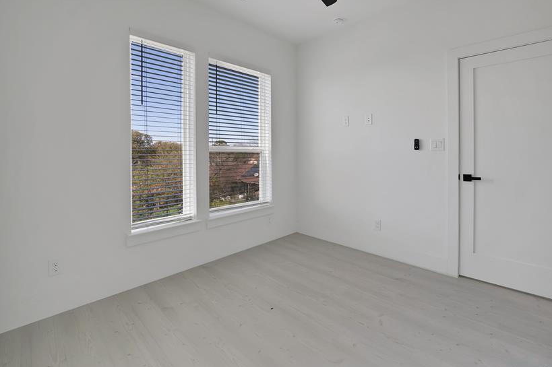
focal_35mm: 15
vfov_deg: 76.6
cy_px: 152
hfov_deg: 100.1
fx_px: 230
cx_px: 301
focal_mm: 12
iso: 640
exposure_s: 1/50
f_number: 9
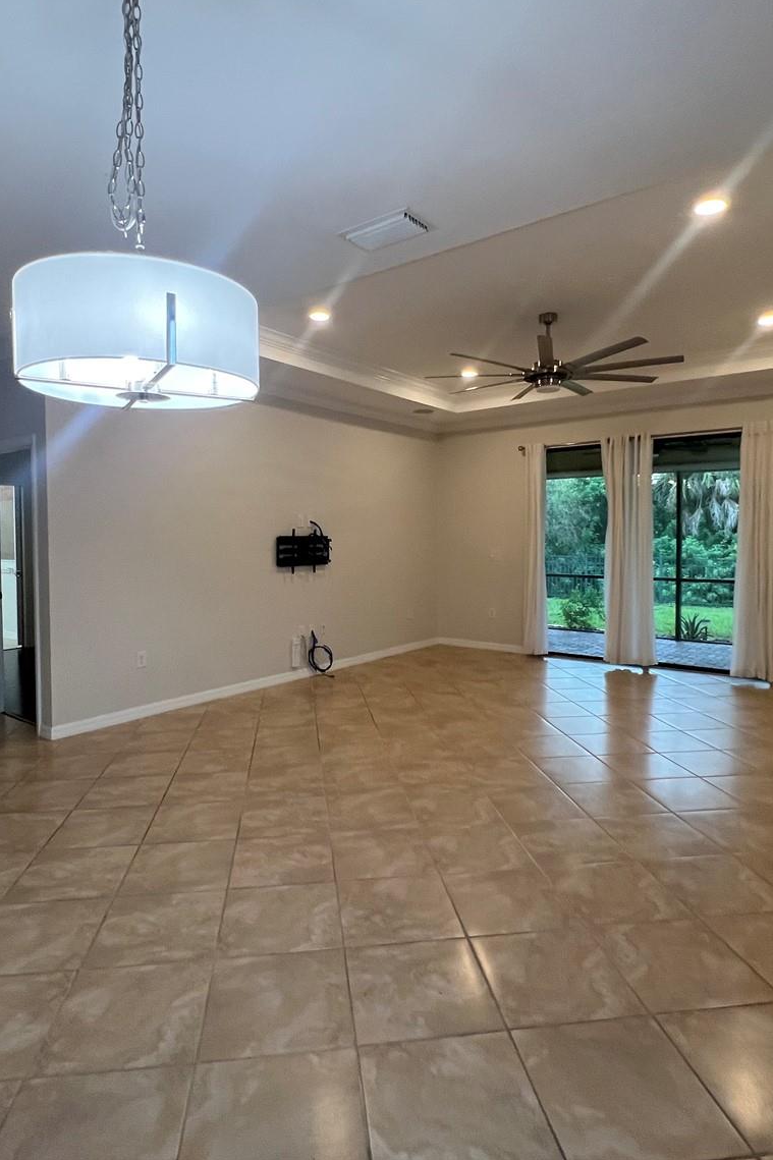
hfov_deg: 64.5
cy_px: 551
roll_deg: +0.8
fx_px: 612
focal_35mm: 19
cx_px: 374
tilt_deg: -0.2
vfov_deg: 86.8
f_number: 1.8
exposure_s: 1/120
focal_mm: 1.57
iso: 250
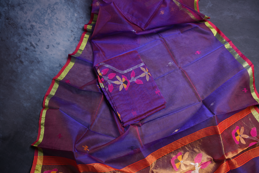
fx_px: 252
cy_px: 86
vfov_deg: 37.9
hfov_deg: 54.4
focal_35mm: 35
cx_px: 130
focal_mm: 35
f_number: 4.5
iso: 400
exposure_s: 1/100
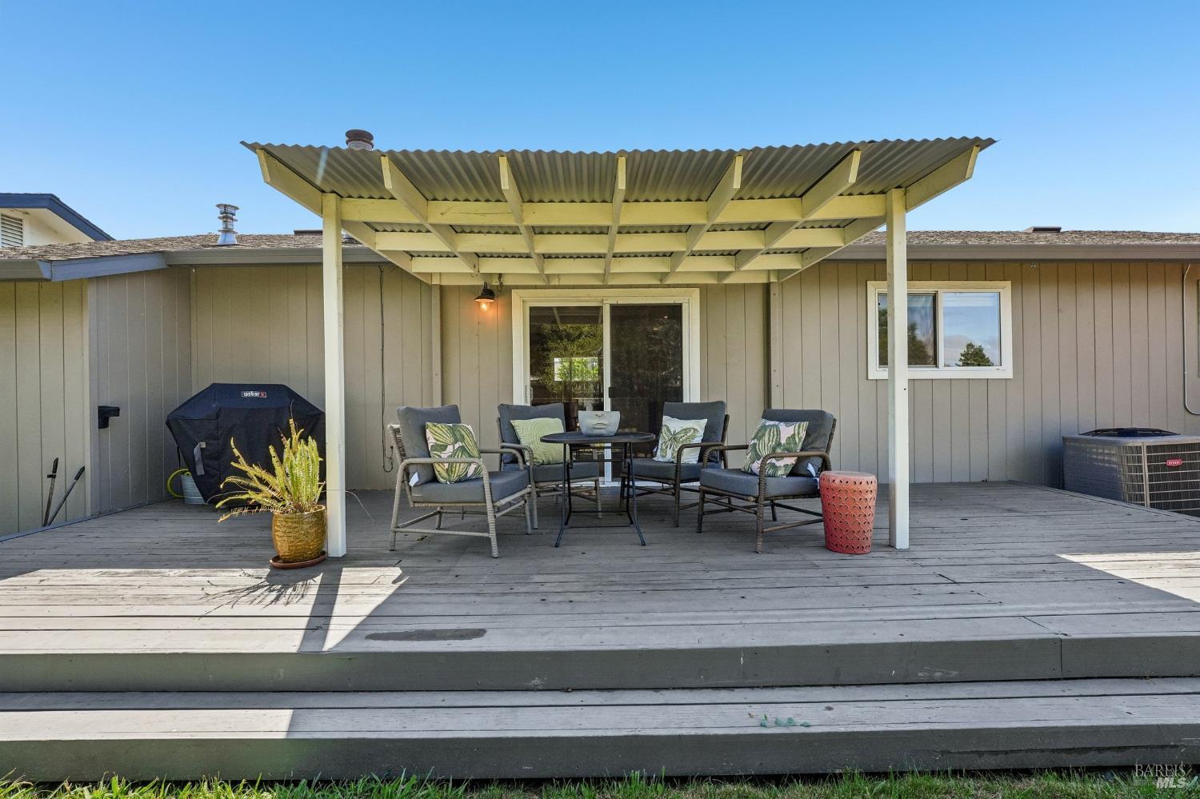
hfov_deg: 95.3
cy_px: 400
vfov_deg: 72.4
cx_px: 600
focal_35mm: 16
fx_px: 546
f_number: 8
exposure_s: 1/1000
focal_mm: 16.4
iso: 640
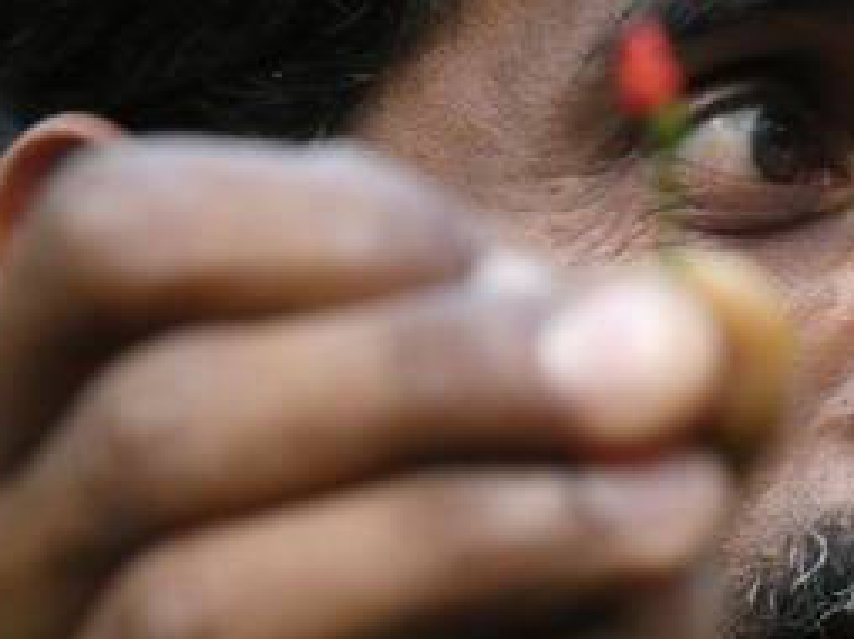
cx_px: 632
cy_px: 232
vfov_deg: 2.7
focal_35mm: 552
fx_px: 13605
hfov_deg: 3.6
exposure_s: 1/80
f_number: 5.6
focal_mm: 62.7
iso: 1000
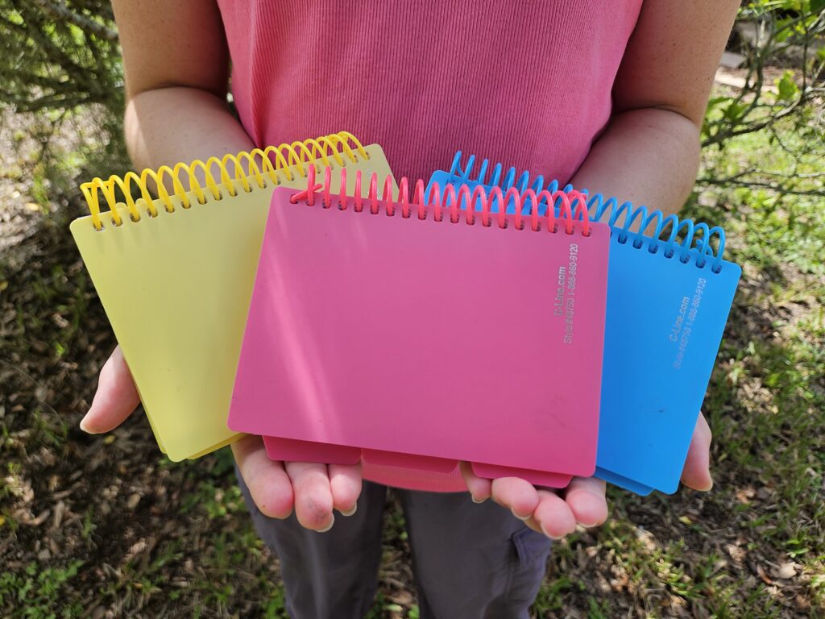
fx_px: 548
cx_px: 412
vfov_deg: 58.9
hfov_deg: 73.9
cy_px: 310
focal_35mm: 23
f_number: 1.8
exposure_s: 1/415
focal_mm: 5.4
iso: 25
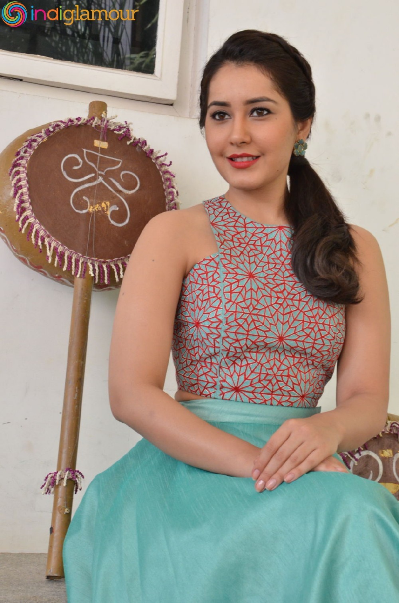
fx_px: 1303
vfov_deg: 26.0
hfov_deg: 17.4
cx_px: 200
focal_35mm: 78
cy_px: 302
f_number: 8
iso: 2000
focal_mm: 52
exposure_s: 1/125
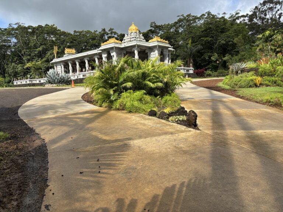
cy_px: 106
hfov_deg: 67.3
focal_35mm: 26
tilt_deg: -6.0
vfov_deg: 53.1
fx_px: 213
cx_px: 142
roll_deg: +3.0
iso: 50
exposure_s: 1/1949
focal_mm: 5.96
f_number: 1.6
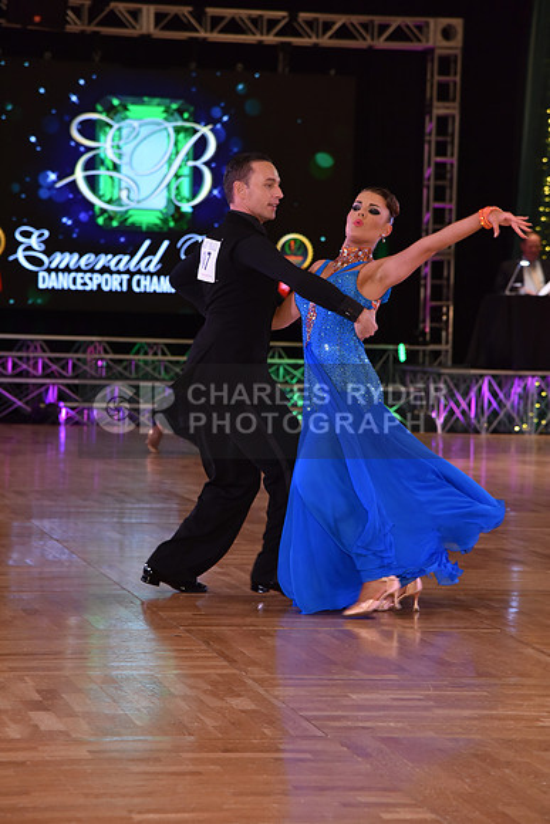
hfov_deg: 11.4
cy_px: 412
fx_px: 2748
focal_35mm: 120
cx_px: 275
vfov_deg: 17.1
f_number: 5.6
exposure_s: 1/250
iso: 1600
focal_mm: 120
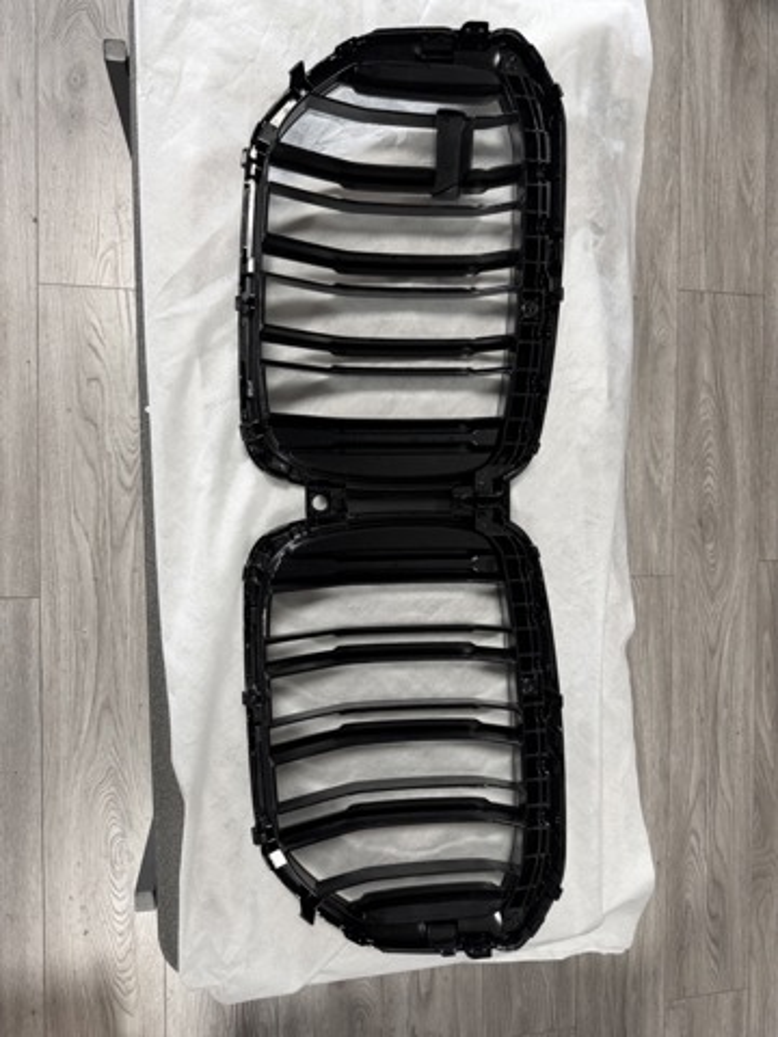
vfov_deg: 71.6
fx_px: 719
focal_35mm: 24
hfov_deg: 56.8
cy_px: 518
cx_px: 389
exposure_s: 1/108
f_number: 1.78
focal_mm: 6.76
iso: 200
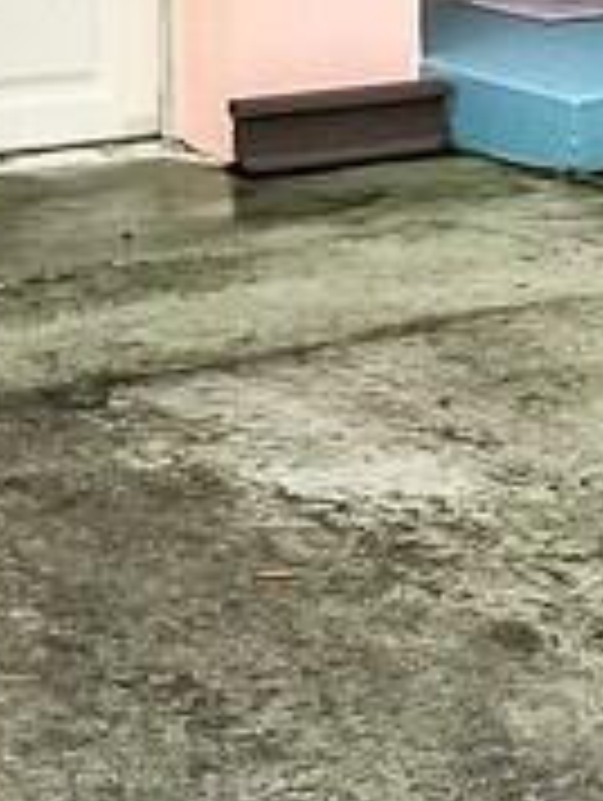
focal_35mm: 121
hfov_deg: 12.2
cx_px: 580
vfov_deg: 15.0
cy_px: -421
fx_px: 2804
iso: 800
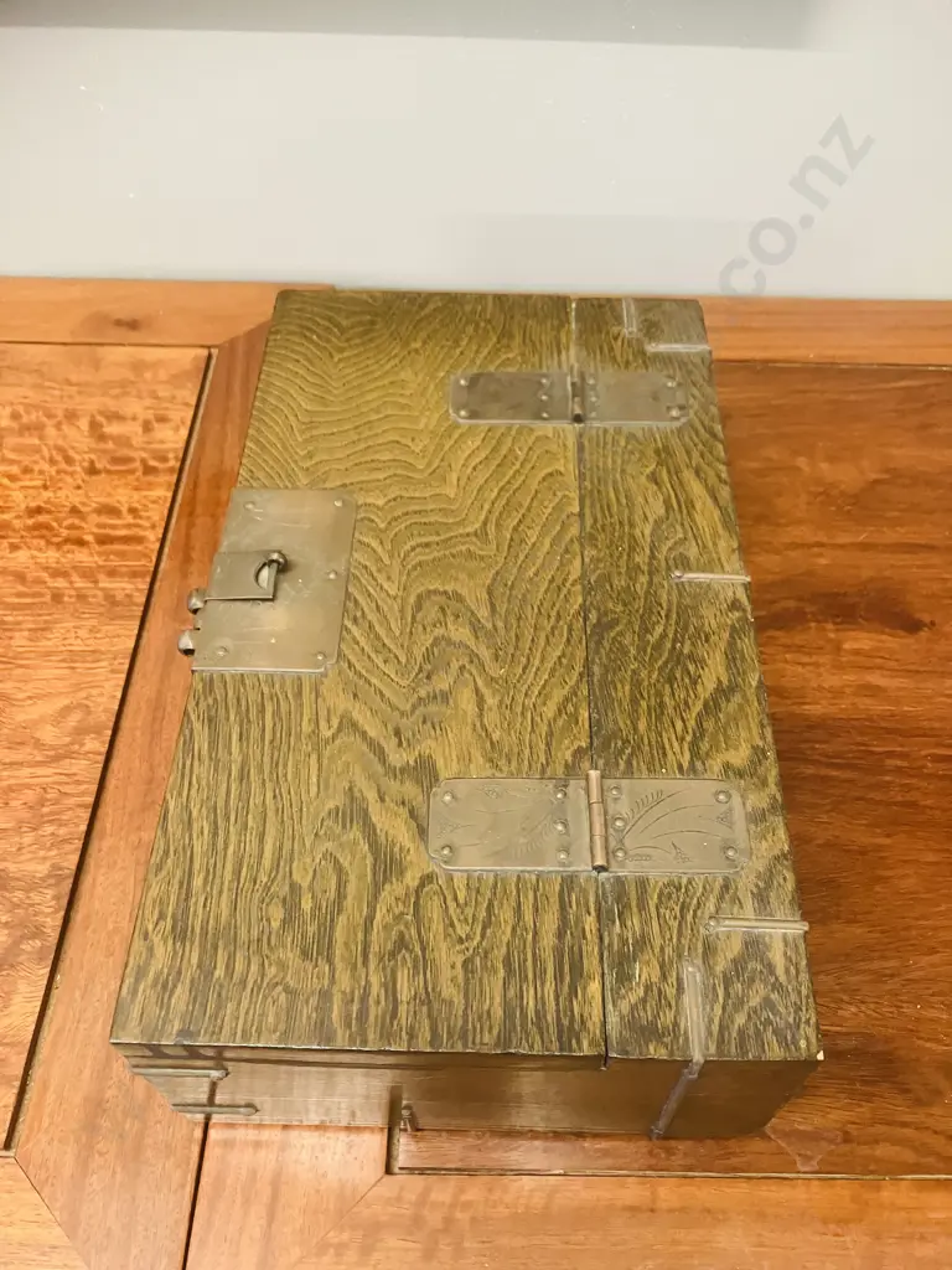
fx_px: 1027
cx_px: 476
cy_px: 635
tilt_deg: -51.9
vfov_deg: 63.4
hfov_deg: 49.7
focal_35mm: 28
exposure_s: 1/33
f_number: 1.8
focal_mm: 3.99
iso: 250
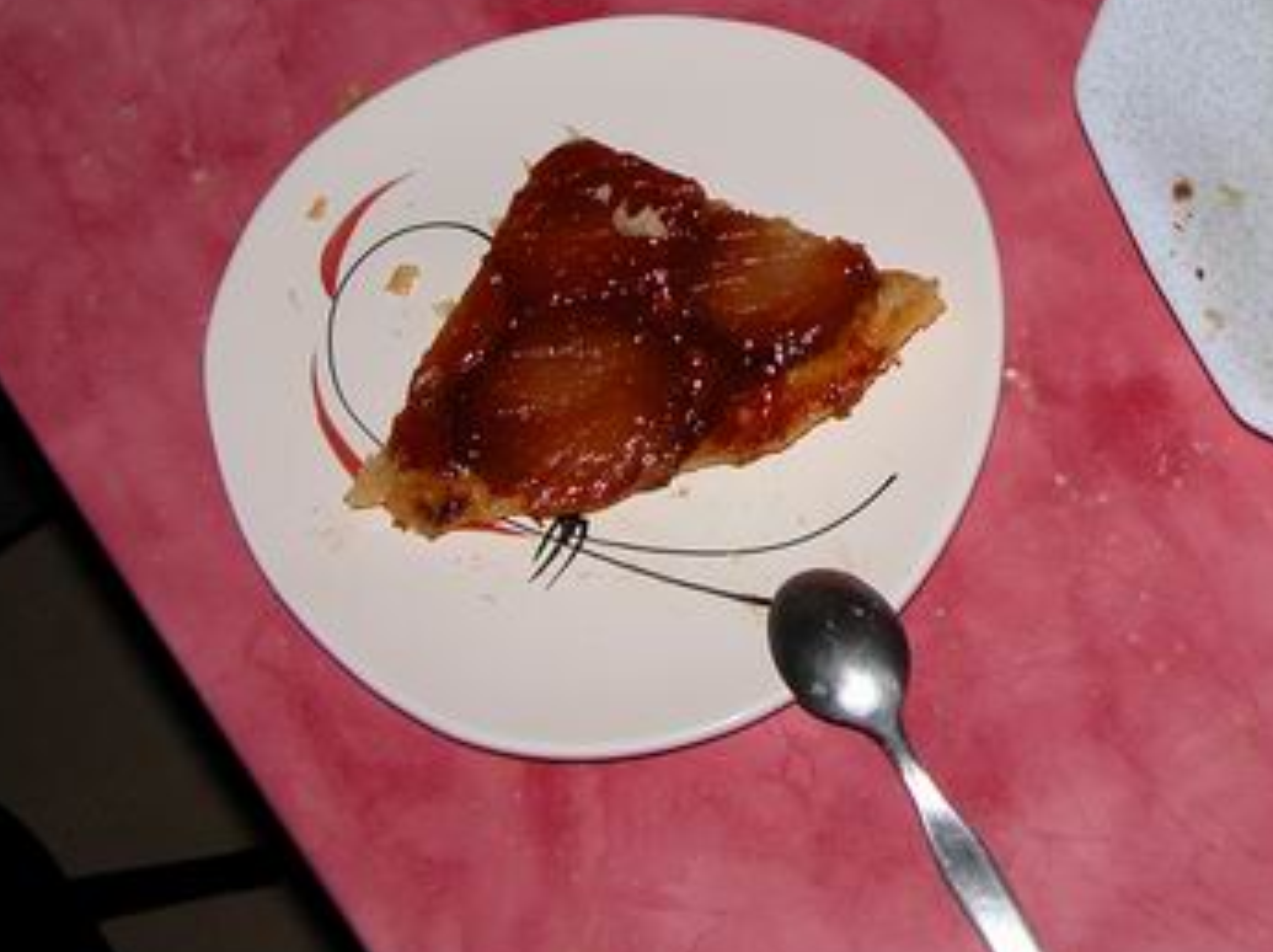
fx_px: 2388
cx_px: 963
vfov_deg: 22.2
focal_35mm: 65
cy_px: 177
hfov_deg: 29.4
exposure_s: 1/60
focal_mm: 8.9
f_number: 2.8
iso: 100
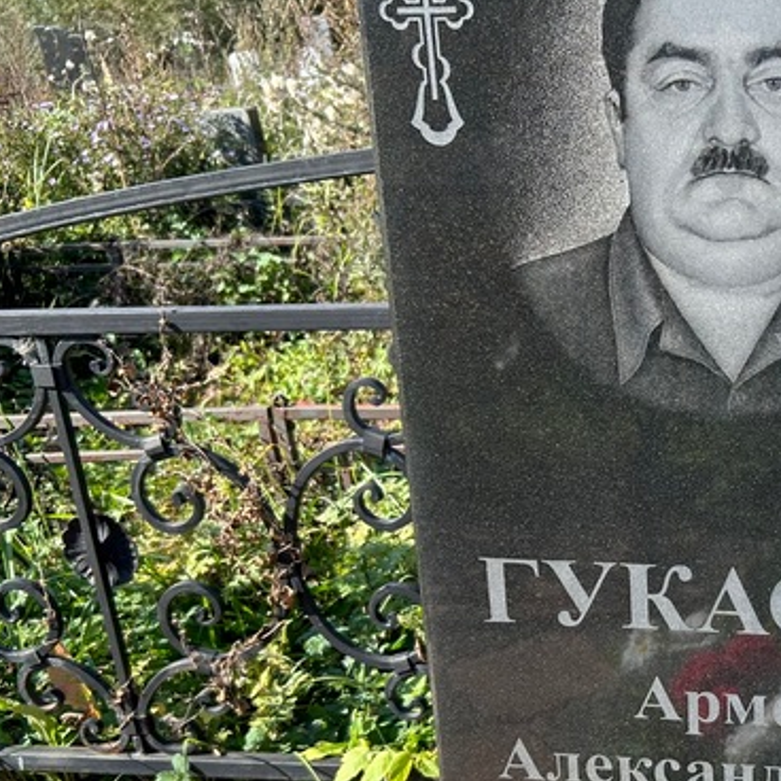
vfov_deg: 33.8
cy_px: 509
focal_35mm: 50
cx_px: 749
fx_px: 1276
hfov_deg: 31.8
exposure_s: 1/1029
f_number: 1.5
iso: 50
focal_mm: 5.7
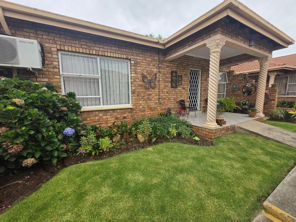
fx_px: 111
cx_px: 148
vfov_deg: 89.9
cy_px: 111
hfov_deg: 106.2
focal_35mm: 13
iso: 40
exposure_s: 1/978
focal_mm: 2.2
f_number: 1.9
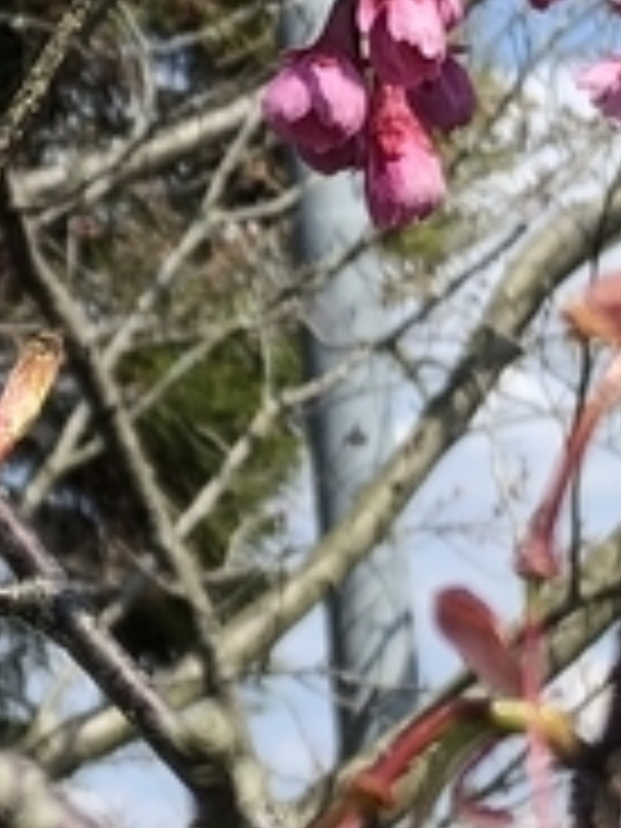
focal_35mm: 183
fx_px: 4377
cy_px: 256
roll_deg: +1.3
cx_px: -54
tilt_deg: +14.5
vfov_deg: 10.8
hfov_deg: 8.1
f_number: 1.8
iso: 20
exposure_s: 1/1230
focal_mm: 3.99
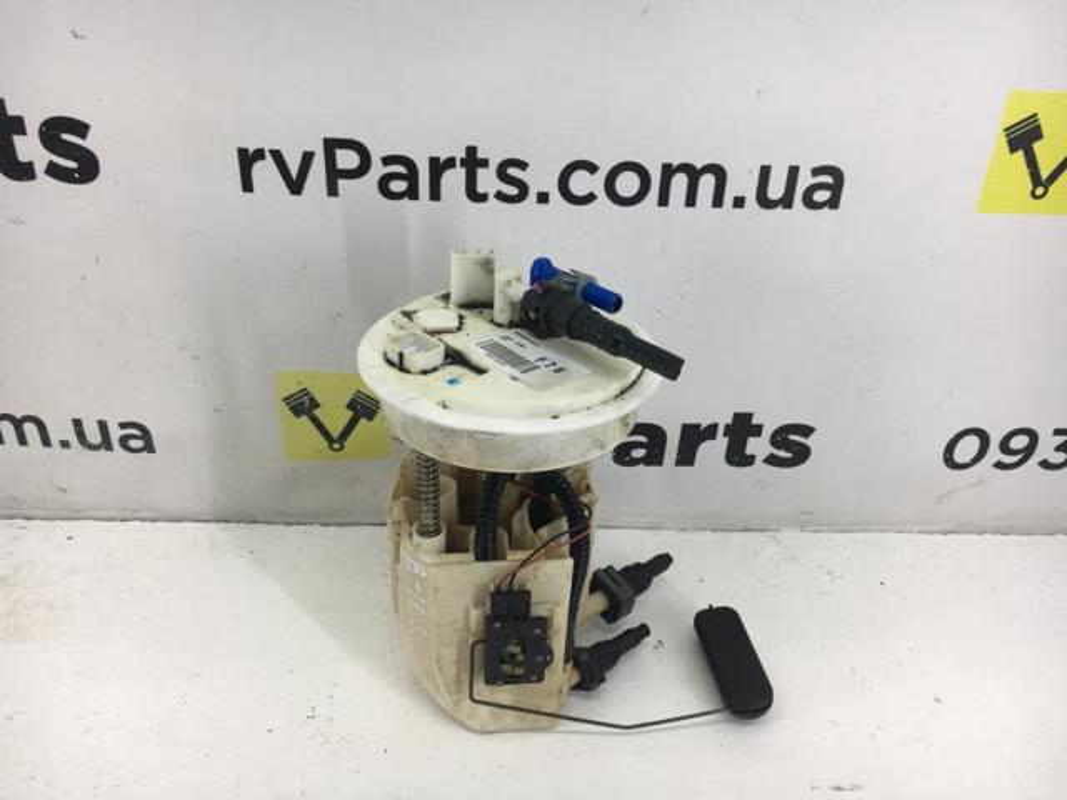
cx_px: 534
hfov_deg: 61.7
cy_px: 400
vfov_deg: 48.2
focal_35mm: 29
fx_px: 894
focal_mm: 4.15
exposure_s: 1/100
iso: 40
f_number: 2.2
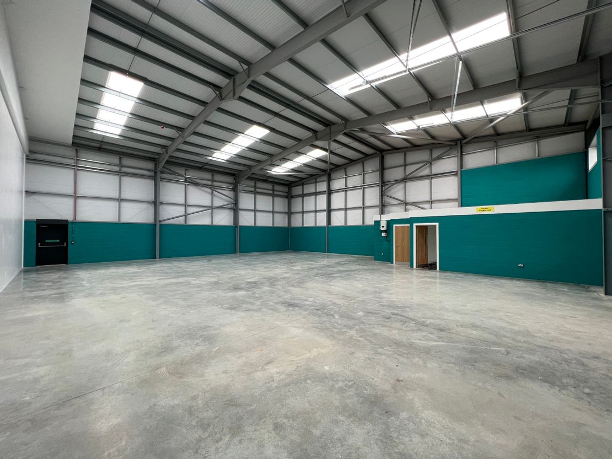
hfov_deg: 106.2
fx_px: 230
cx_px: 306
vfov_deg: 89.9
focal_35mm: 13
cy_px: 230
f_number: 1.8
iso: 64
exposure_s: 1/99
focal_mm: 1.57
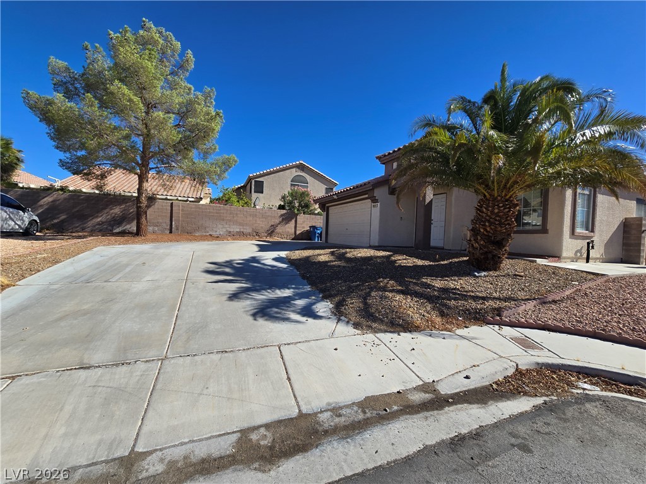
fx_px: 243
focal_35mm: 13
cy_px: 242
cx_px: 323
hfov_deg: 106.2
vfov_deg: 89.9
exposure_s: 1/2572
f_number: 2.2
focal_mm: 2.2
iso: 50
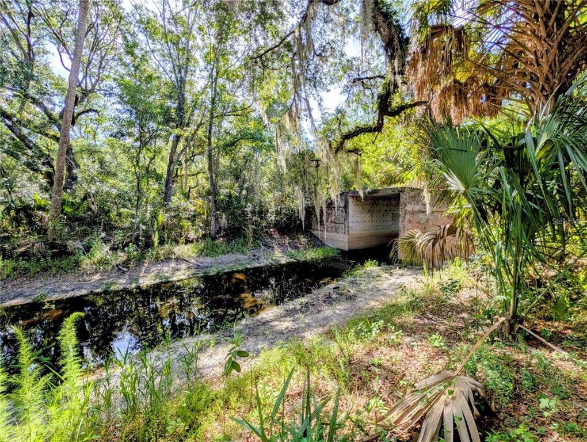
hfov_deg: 110.5
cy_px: 221
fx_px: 204
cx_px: 294
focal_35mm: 12
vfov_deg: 94.6
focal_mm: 2.02
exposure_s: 1/1300
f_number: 1.7
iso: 46
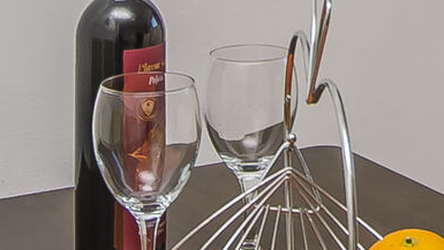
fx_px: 1343
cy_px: -247
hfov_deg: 18.4
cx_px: 420
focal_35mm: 114
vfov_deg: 9.9
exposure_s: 1/60
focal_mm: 10
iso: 100
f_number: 7.1
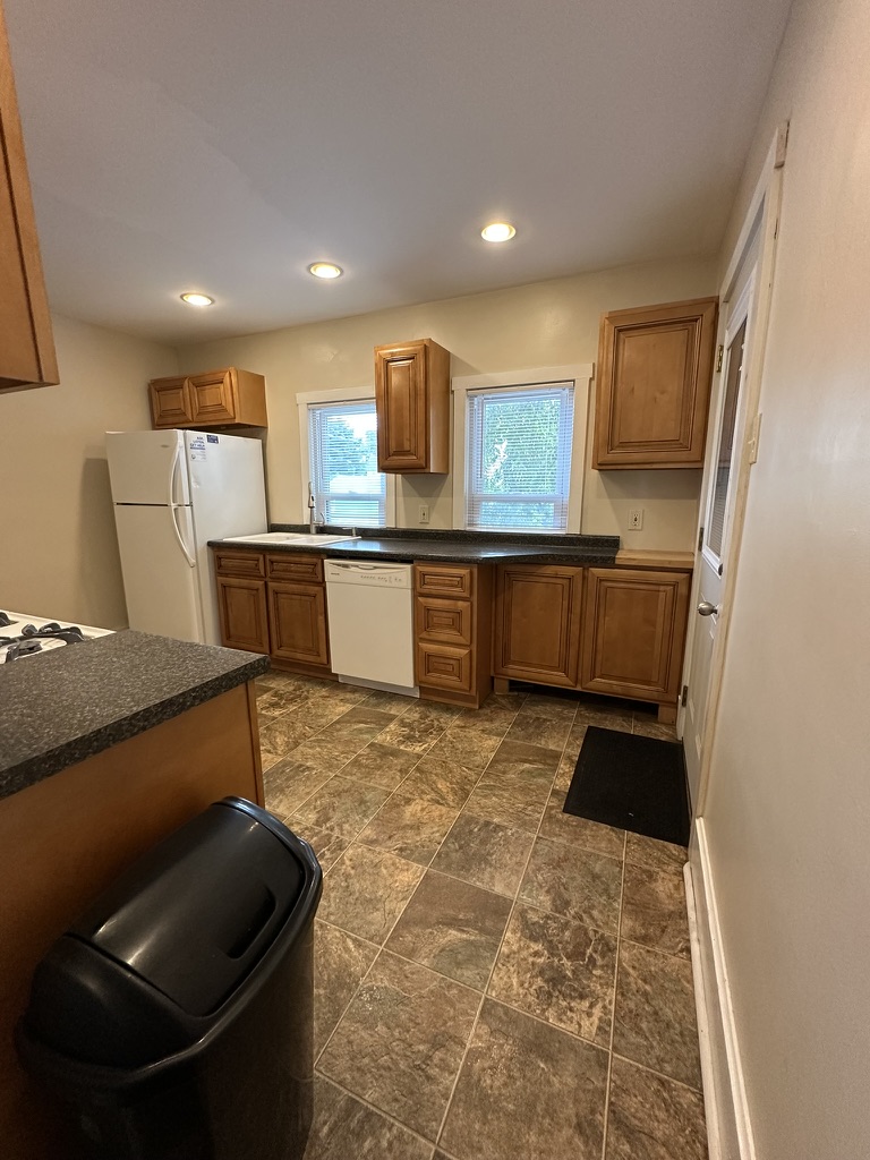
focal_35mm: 14
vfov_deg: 102.1
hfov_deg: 85.7
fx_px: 469
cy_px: 580
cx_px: 435
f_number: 2.2
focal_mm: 2.22
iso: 320
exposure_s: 1/120
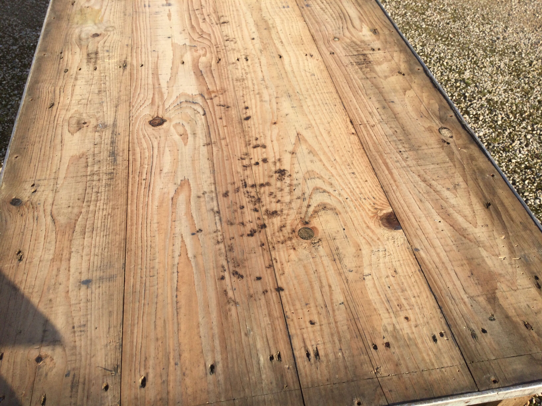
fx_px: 485
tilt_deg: -49.7
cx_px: 271
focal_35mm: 31
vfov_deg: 45.4
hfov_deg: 58.4
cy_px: 203
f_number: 2.4
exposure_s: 1/886
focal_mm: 3.3
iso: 25
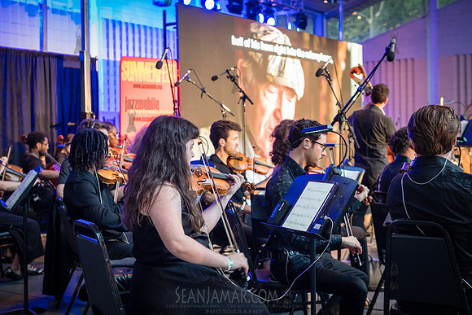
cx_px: 230
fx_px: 711
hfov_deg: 36.7
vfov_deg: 25.0
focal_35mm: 54
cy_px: 157
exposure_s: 1/60
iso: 1600
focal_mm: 52
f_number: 4.5
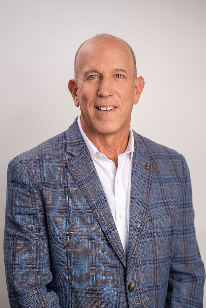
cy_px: 154
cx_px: 103
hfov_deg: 17.7
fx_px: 661
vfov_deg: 26.3
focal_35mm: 77
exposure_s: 1/320
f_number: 2.8
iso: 100
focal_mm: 77
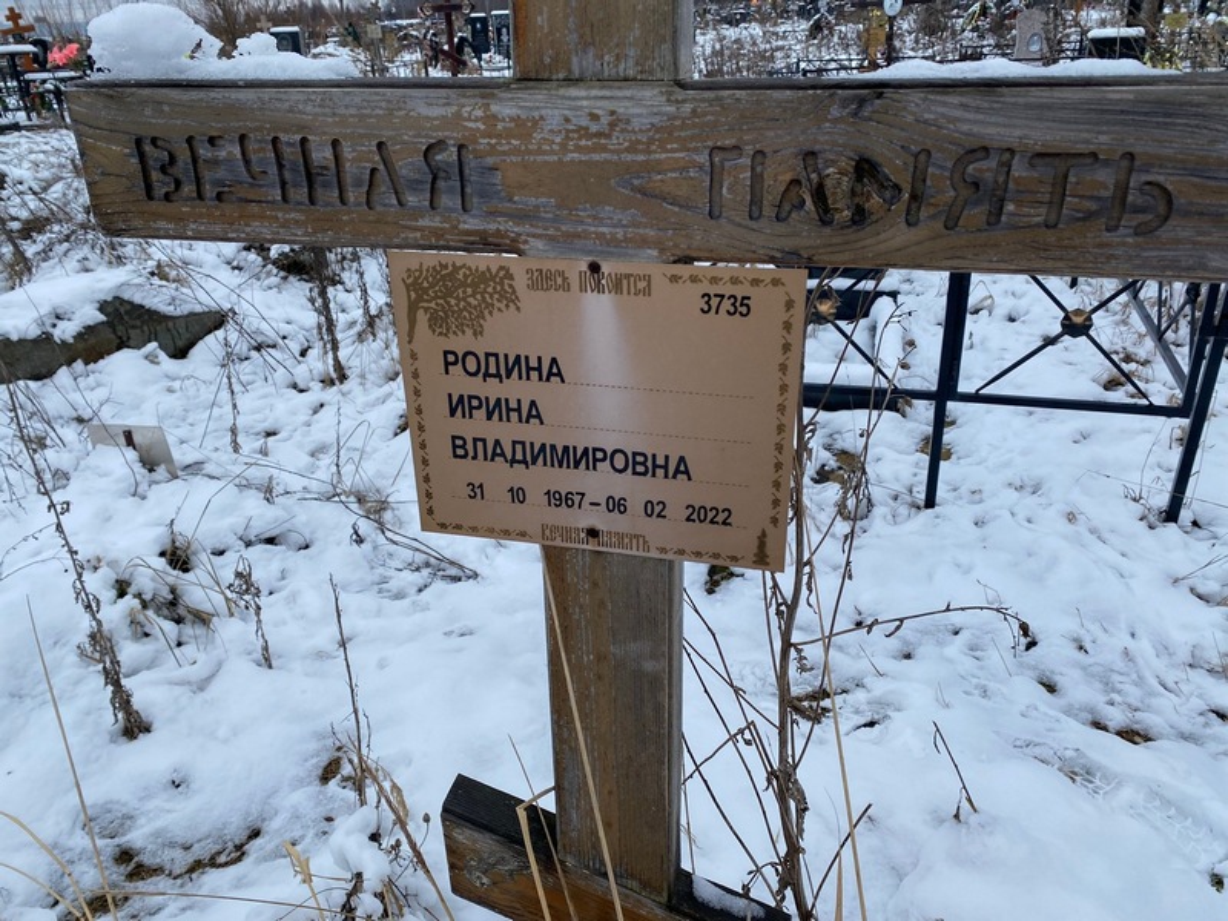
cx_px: 614
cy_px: 460
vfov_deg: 53.1
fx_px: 922
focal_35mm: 26
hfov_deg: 67.3
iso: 32
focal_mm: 4.25
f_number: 1.8
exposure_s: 1/588
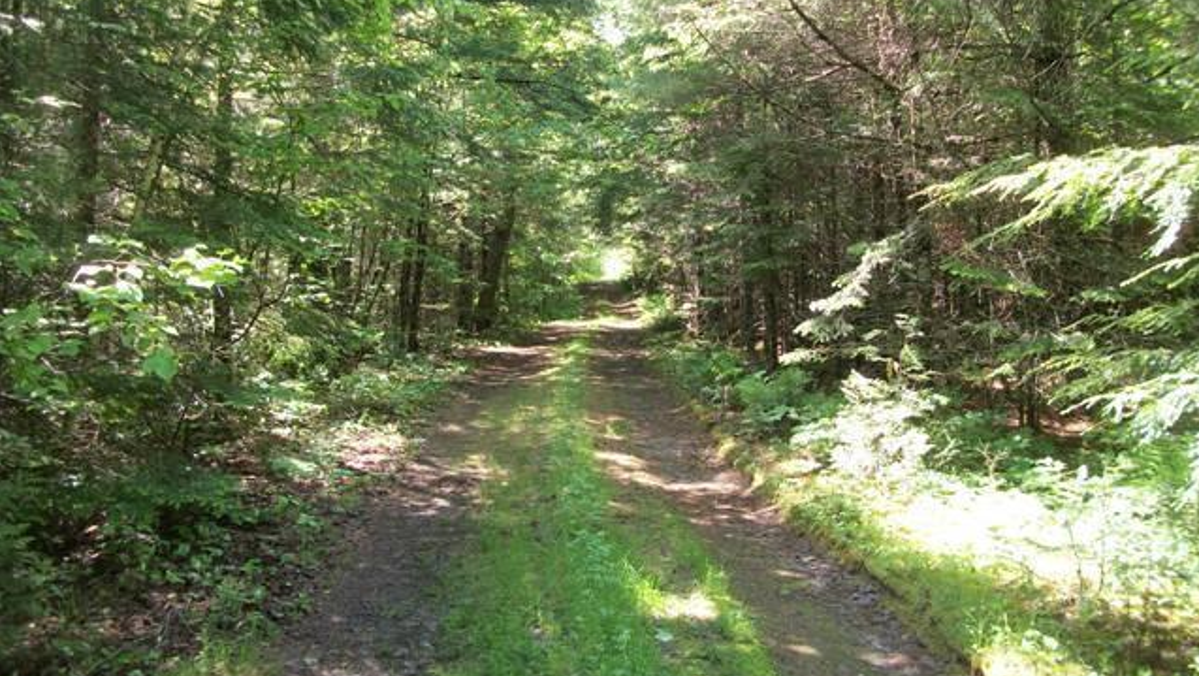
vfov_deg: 33.7
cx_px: 600
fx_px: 1113
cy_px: 284
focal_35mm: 35
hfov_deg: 56.6
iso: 80
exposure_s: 1/60
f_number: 2.9
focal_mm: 5.7
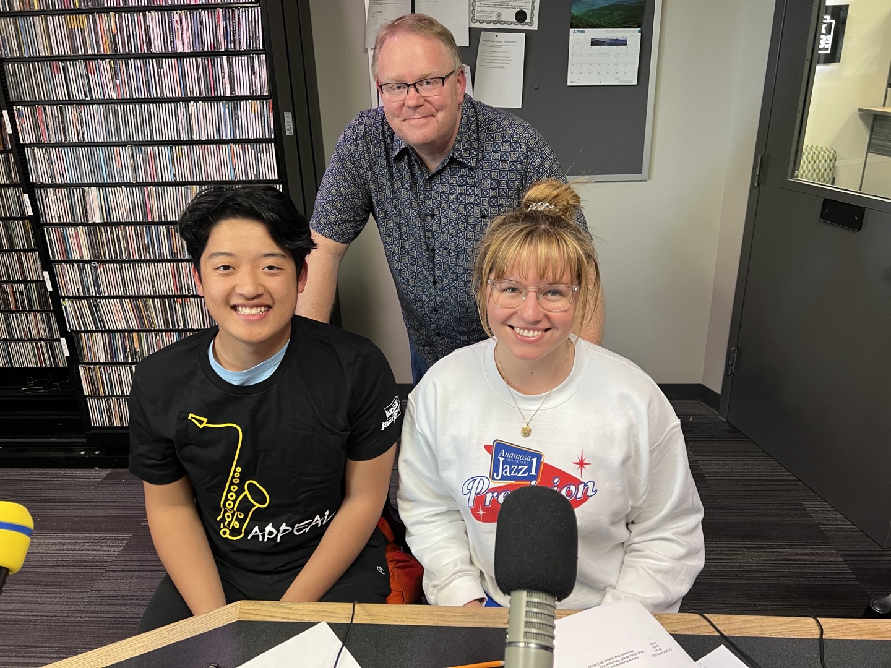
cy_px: 334
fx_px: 669
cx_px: 446
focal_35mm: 26
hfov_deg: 67.3
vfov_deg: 53.1
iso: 200
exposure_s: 1/60
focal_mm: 5.7
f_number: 1.5
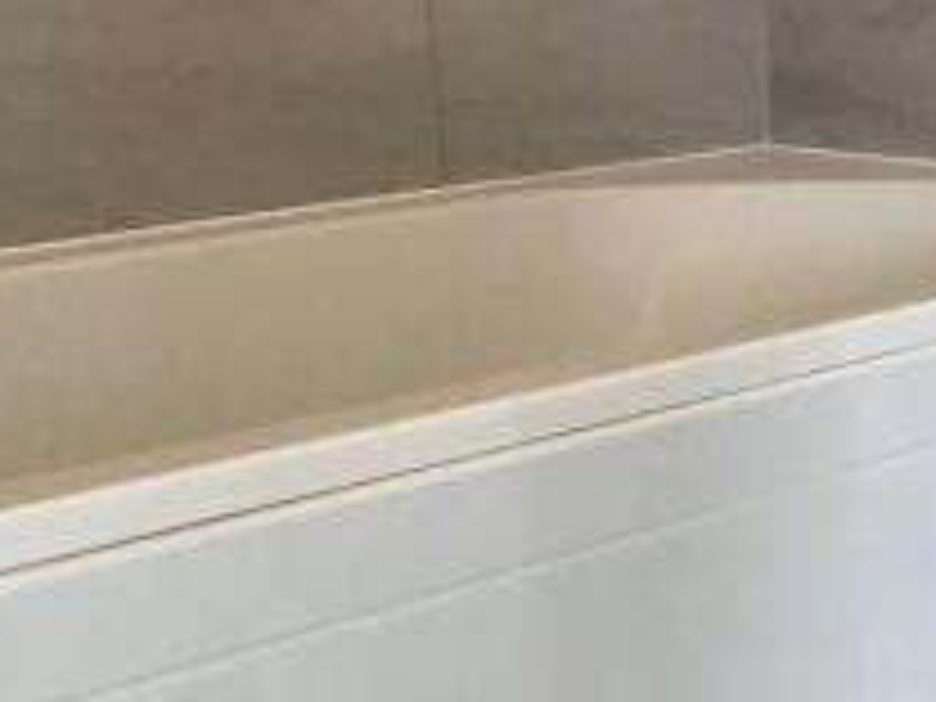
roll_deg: +1.6
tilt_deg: -13.9
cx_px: 1186
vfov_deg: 17.0
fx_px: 2352
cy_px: 394
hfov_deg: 20.7
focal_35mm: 87
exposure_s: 1/33
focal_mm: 3.3
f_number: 2.4
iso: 64
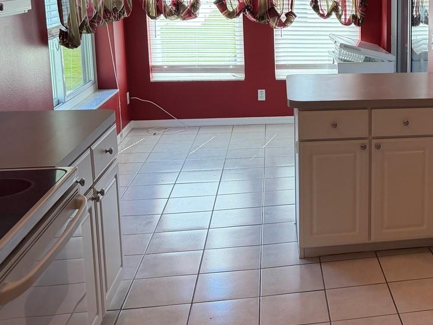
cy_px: 92
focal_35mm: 52
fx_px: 651
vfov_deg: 27.8
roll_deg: -1.1
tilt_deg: -9.9
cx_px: 425
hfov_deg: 33.9
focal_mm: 6.76
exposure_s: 1/211
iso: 160
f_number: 1.78
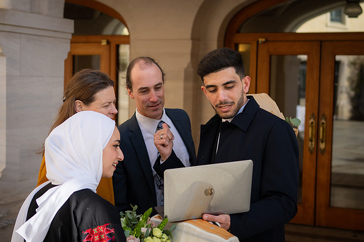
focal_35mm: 60
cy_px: 121
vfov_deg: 22.6
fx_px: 606
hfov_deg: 33.4
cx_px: 182
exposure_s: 1/3200
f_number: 2.8
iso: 200
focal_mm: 40
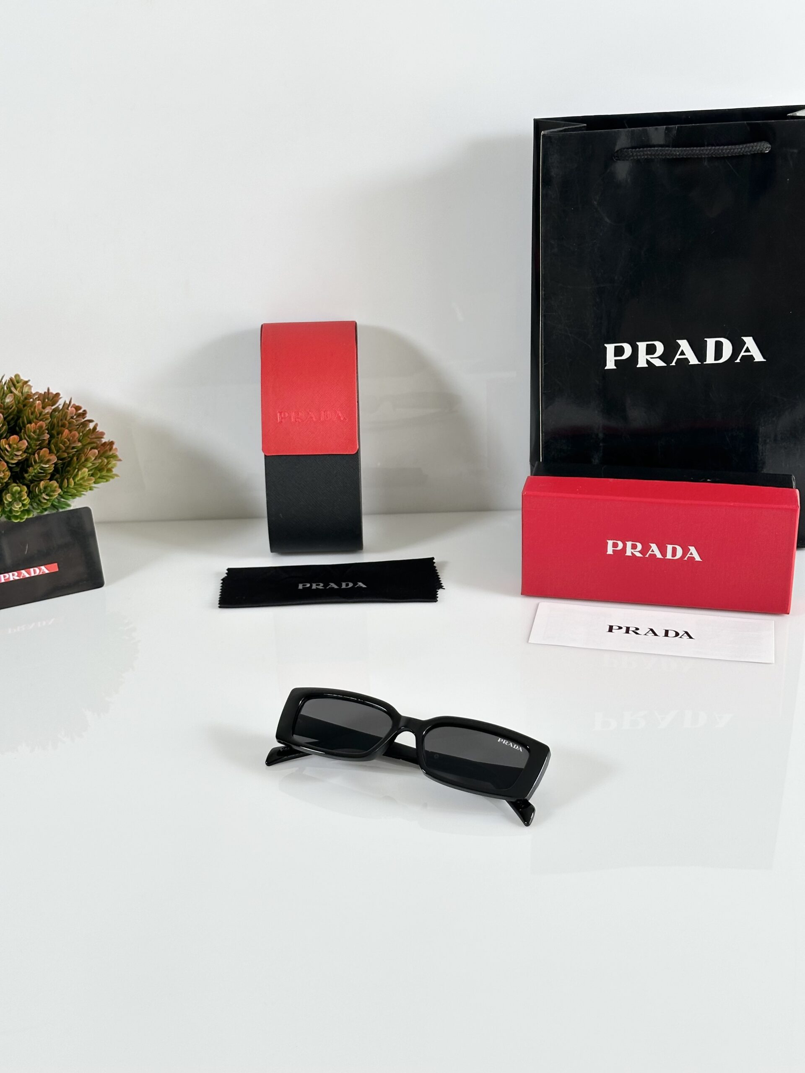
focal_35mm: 48
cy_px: 536
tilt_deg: -26.5
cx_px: 402
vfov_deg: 39.7
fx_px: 1488
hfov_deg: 30.3
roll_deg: +1.7
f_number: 1.78
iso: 50
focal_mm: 6.86
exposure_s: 1/100
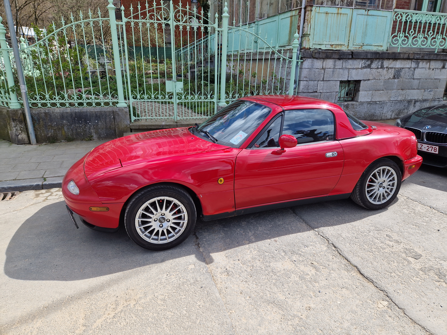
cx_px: 224
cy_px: 168
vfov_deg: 58.9
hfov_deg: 73.9
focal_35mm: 23
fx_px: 297
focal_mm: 5.4
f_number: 1.8
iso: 50
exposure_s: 1/10101
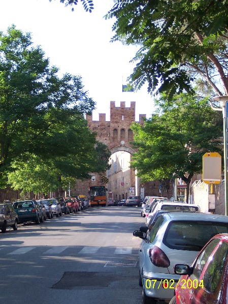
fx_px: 668
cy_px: 152
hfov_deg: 19.4
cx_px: 114
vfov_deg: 25.7
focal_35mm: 76
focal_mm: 16
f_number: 3.8
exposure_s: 1/350
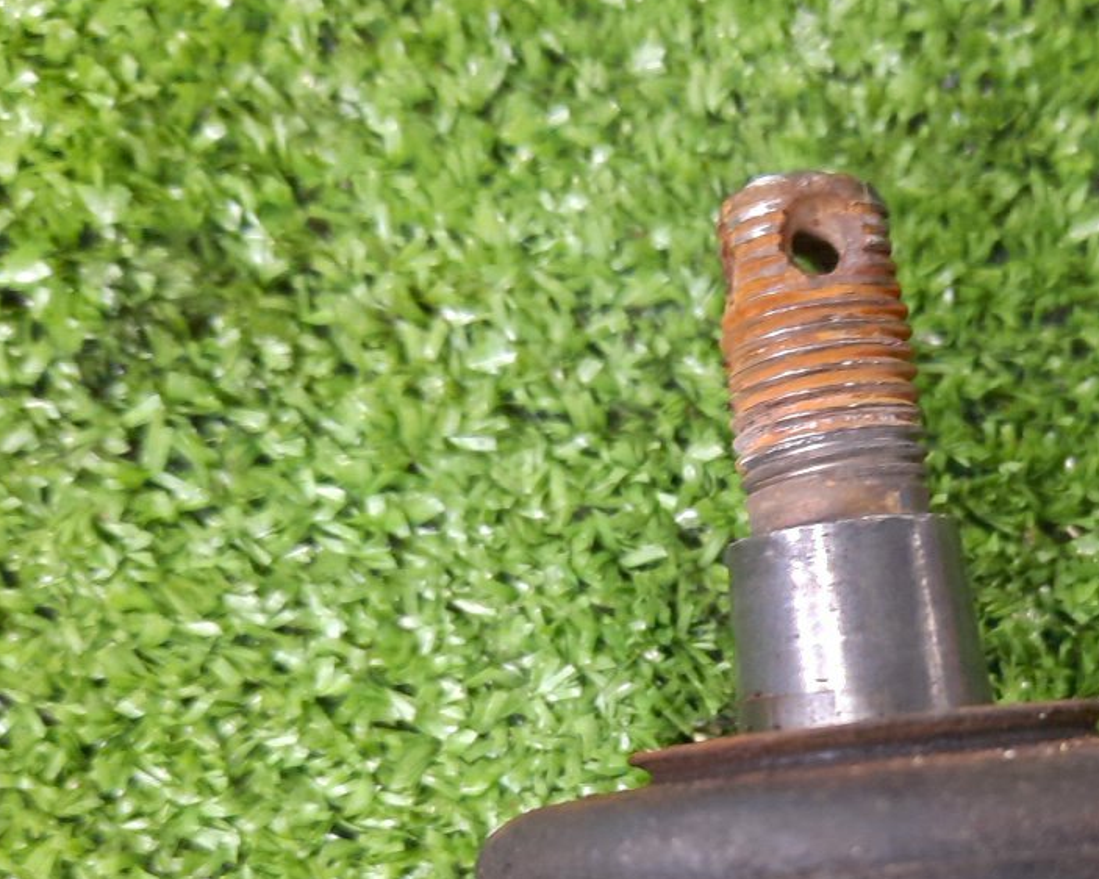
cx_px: 810
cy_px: 732
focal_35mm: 50
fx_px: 1626
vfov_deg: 29.4
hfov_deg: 36.6
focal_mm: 4.6
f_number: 2
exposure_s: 1/25
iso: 367
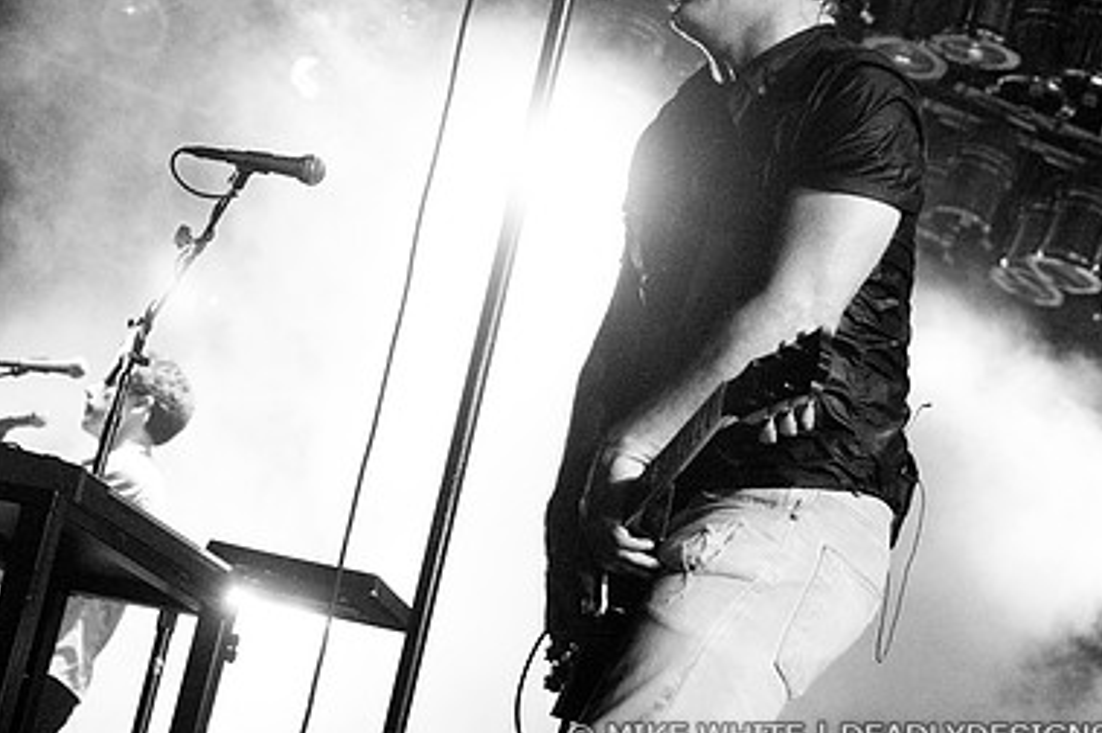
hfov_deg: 20.2
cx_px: 366
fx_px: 3089
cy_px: 202
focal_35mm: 101
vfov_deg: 13.5
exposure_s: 1/250
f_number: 3.5
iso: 1000
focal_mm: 44
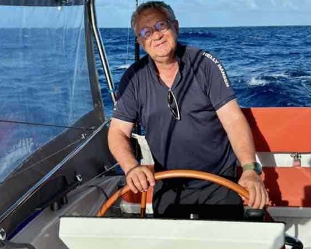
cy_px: 121
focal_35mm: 27
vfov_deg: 53.2
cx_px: 164
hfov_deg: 64.0
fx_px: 249
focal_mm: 6.86
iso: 80
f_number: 1.78
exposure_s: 1/7042
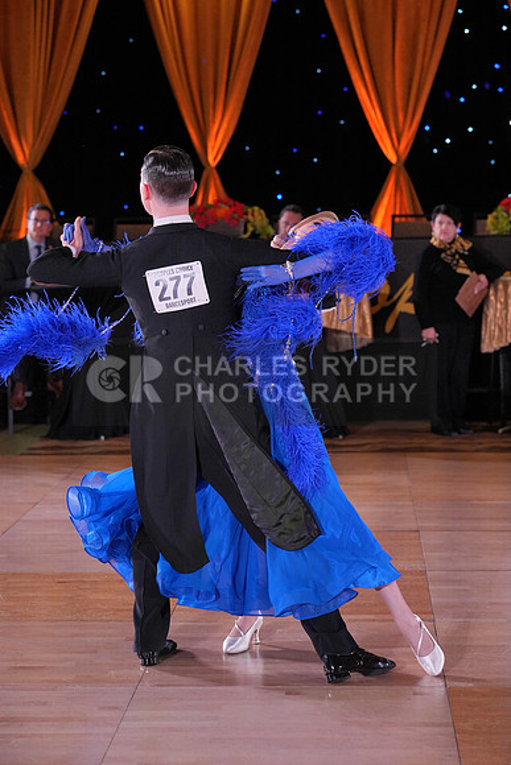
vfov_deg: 23.4
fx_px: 1851
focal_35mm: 87
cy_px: 382
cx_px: 256
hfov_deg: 15.7
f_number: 4
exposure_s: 1/500
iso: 2500
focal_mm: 87
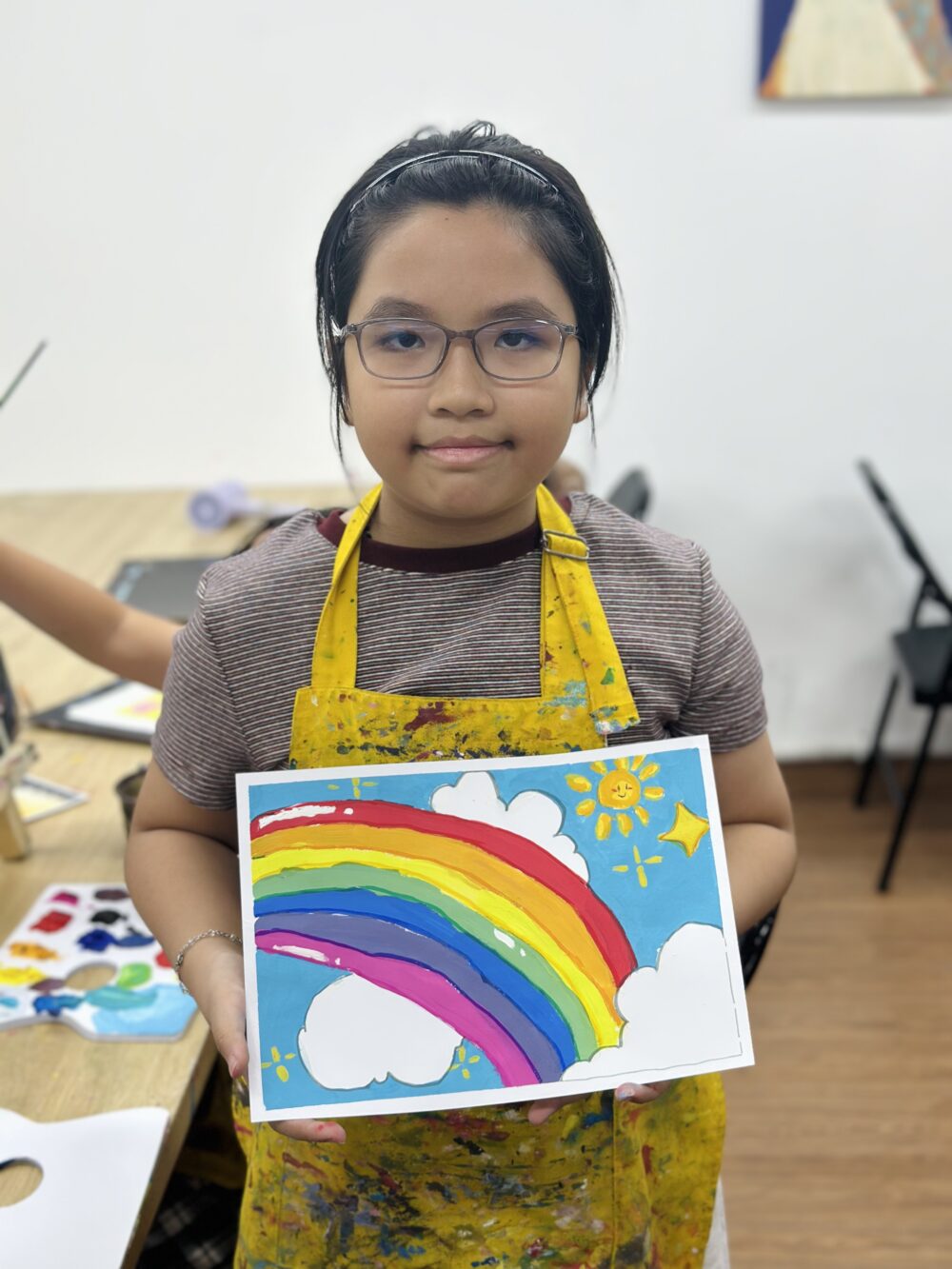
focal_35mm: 48
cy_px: 634
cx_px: 476
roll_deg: +1.9
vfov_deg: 39.7
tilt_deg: -16.2
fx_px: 1760
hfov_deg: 30.3
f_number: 1.78
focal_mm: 6.86
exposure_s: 1/218
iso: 80
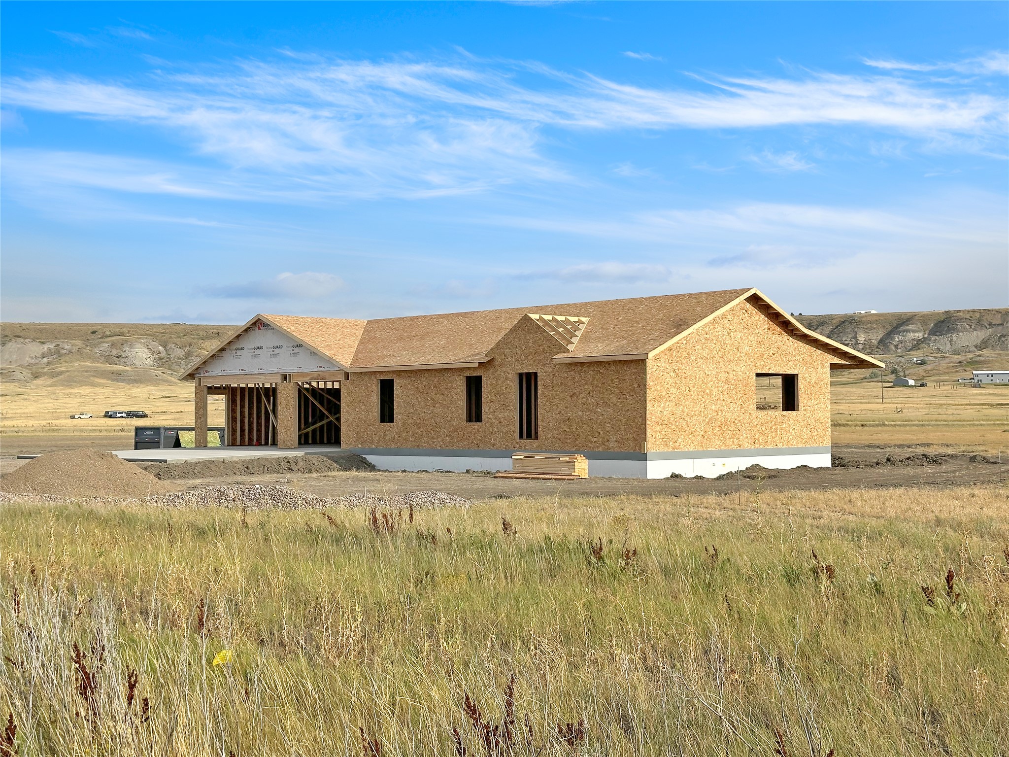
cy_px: 378
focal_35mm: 48
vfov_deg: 30.3
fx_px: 1399
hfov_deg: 39.7
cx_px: 504
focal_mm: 6.86
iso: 64
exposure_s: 1/4785
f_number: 1.78
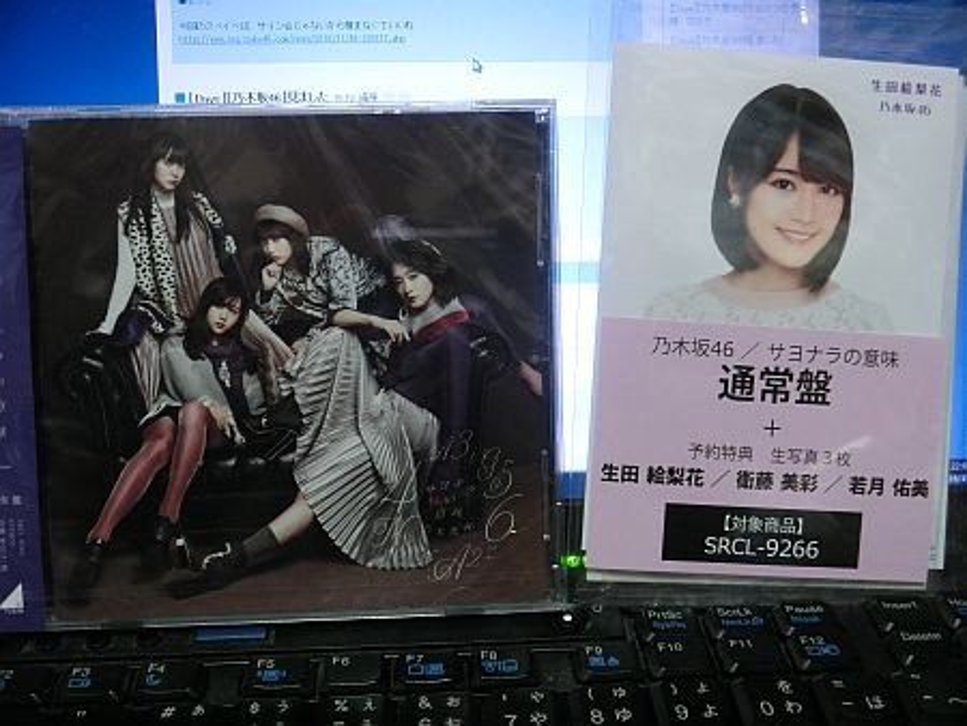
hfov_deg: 52.6
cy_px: 363
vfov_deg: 40.7
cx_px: 484
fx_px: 978
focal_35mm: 35
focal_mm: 6.1
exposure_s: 1/50
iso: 800
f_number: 3.2
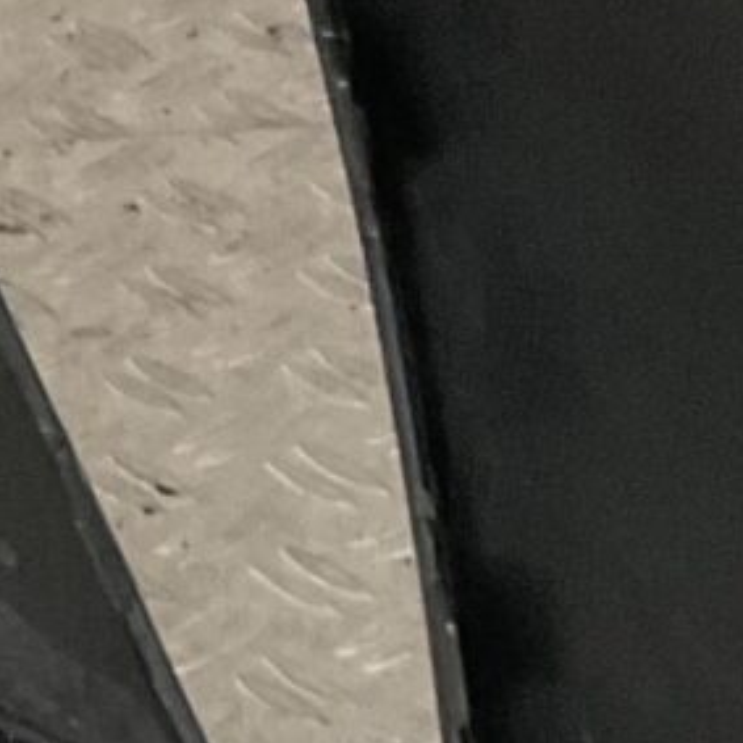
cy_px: 436
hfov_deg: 7.2
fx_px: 5634
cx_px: -843
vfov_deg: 7.5
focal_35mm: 232
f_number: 1.8
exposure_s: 1/60
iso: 80
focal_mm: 3
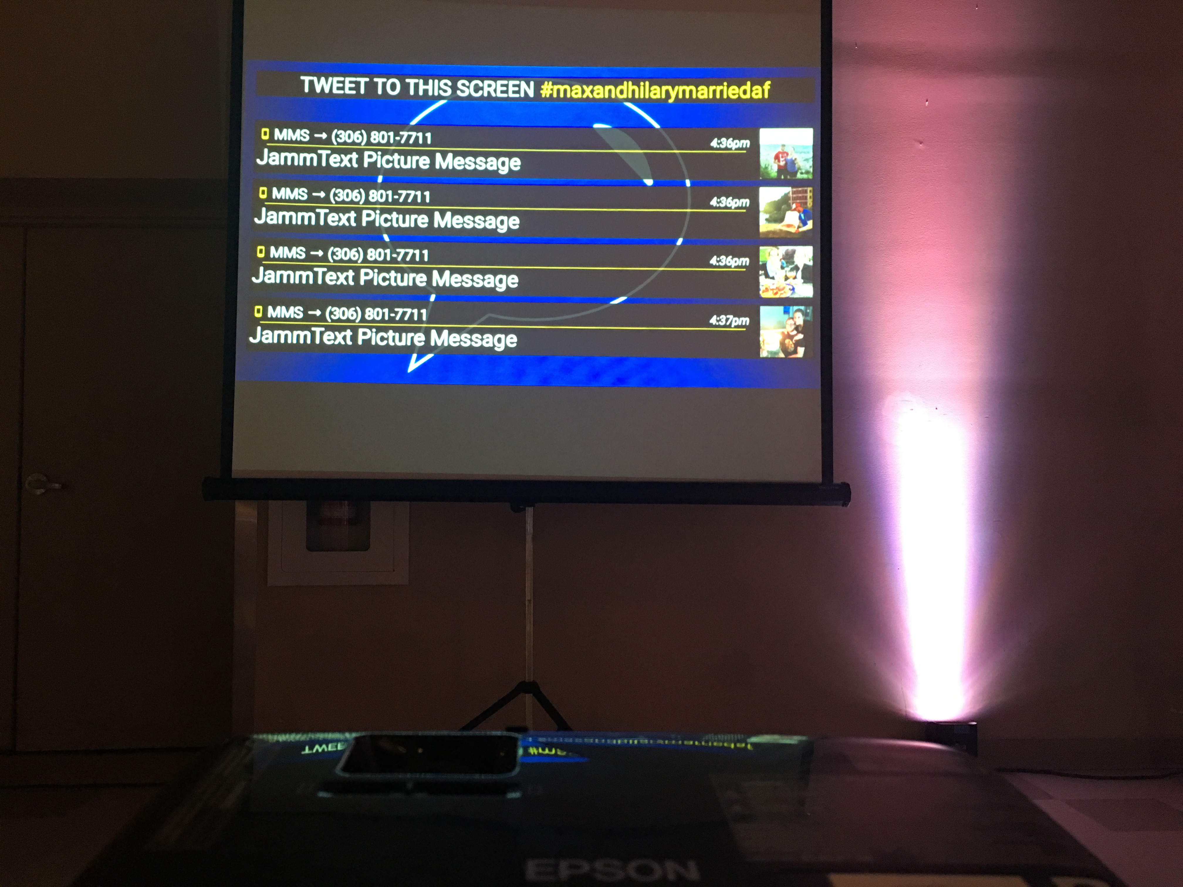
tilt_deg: +3.7
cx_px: 592
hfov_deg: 61.7
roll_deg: -0.1
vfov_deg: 48.2
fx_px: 991
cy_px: 444
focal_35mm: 29
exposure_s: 1/15
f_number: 2.2
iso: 100
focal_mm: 4.15
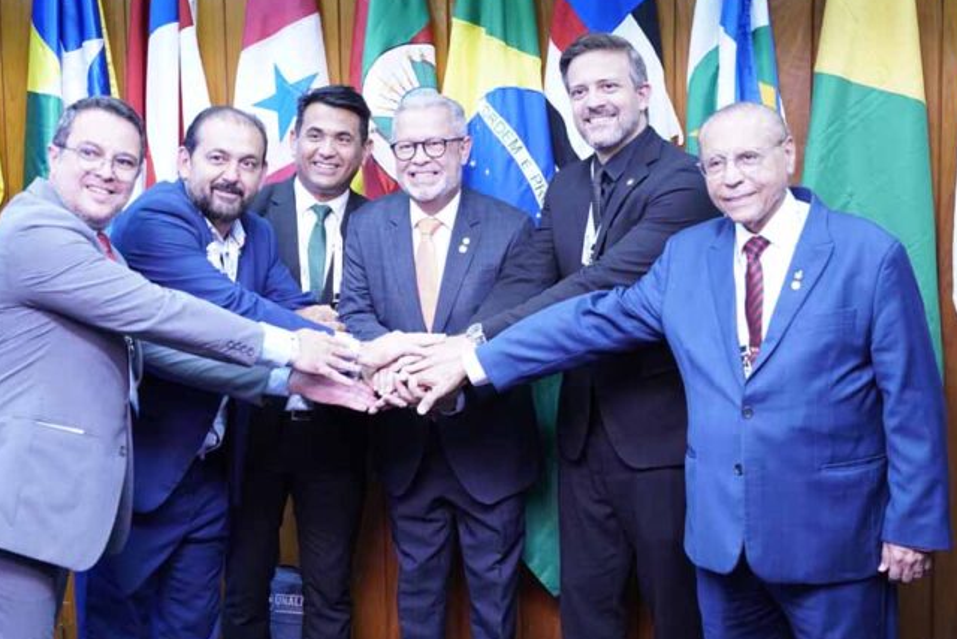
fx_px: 1458
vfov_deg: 24.7
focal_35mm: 55
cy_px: 290
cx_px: 446
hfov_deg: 36.3
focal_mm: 45.7
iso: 4000
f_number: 2.8
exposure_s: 1/125
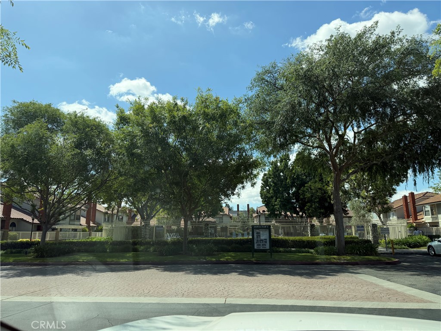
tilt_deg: +11.5
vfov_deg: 56.8
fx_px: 306
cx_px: 220
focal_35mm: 24
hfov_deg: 71.6
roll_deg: +0.3
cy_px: 166
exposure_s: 1/3953
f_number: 1.78
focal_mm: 6.76
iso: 100
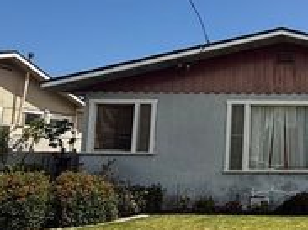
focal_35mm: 49
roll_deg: +0.0
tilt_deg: +7.8
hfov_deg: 33.3
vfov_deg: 29.6
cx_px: 348
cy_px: 94
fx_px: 436
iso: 50
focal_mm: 2.22
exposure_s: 1/1901
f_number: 2.2
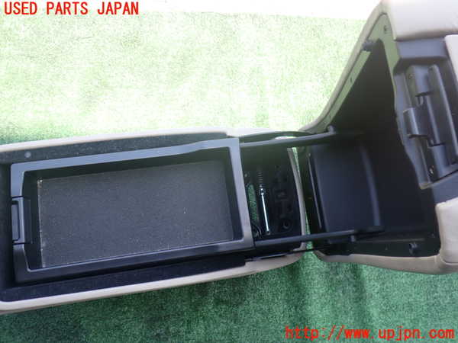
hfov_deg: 60.0
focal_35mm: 30
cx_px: 229
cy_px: 172
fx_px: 397
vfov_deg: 46.8
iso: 100
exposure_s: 1/160
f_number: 2.3
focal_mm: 5.4
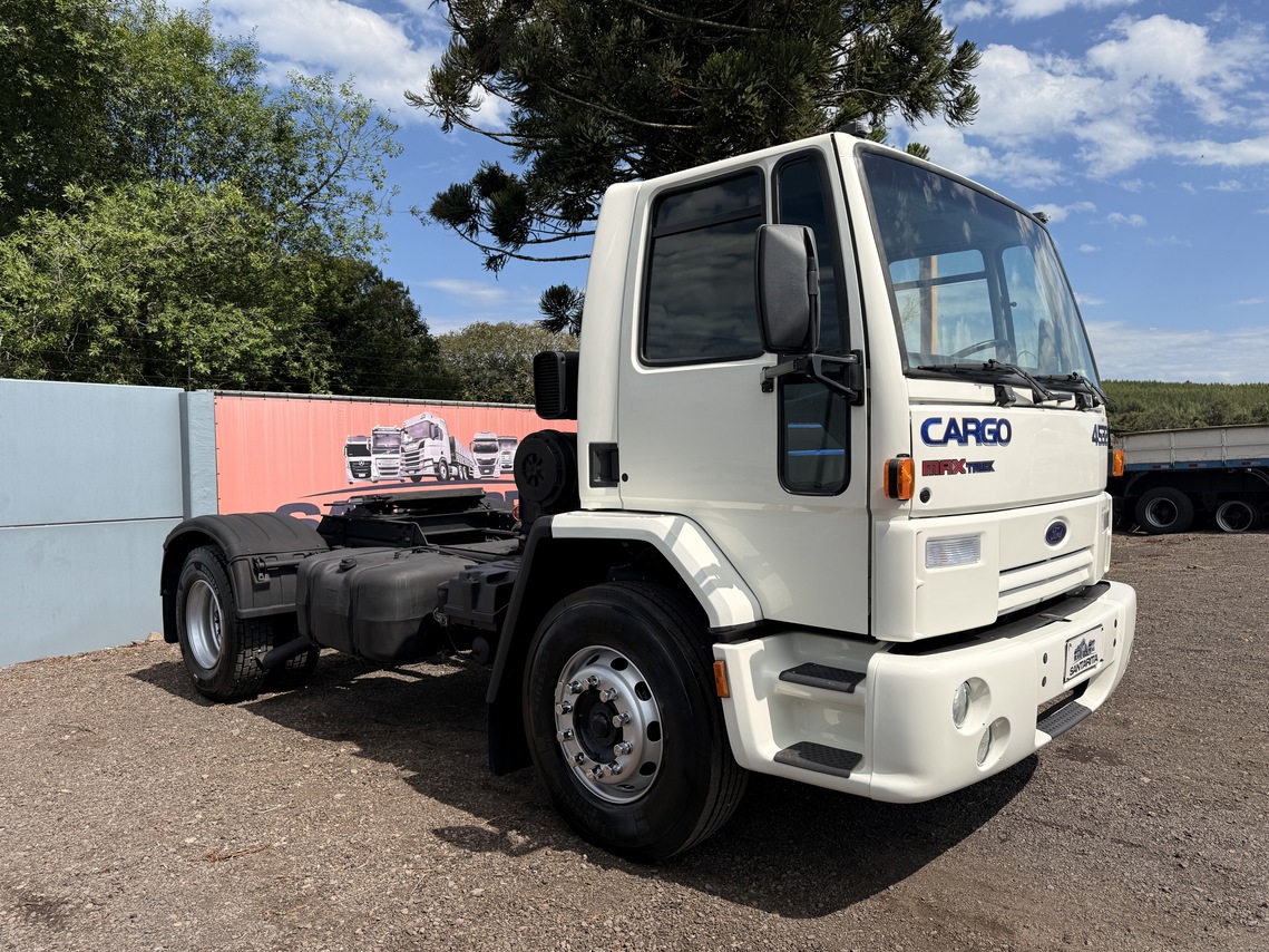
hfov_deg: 71.6
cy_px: 476
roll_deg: +1.8
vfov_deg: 56.8
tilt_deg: -0.8
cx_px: 634
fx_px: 880
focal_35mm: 24
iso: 80
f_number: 1.78
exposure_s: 1/6173
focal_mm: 6.76
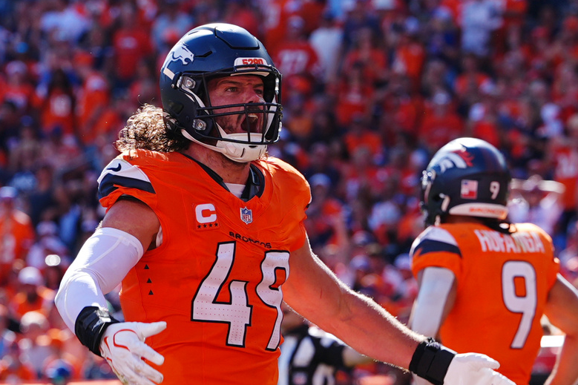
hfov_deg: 9.1
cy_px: 245
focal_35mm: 225
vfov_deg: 6.1
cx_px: 321
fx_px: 3612
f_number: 3.5
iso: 200
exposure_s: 1/1600
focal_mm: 114
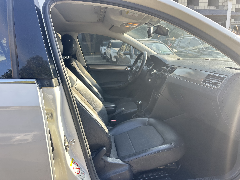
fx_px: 166
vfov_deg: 56.8
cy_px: 90
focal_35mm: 24
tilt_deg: -11.9
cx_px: 120
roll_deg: +2.0
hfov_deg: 71.6
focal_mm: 6.86
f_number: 1.78
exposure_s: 1/286
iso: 80
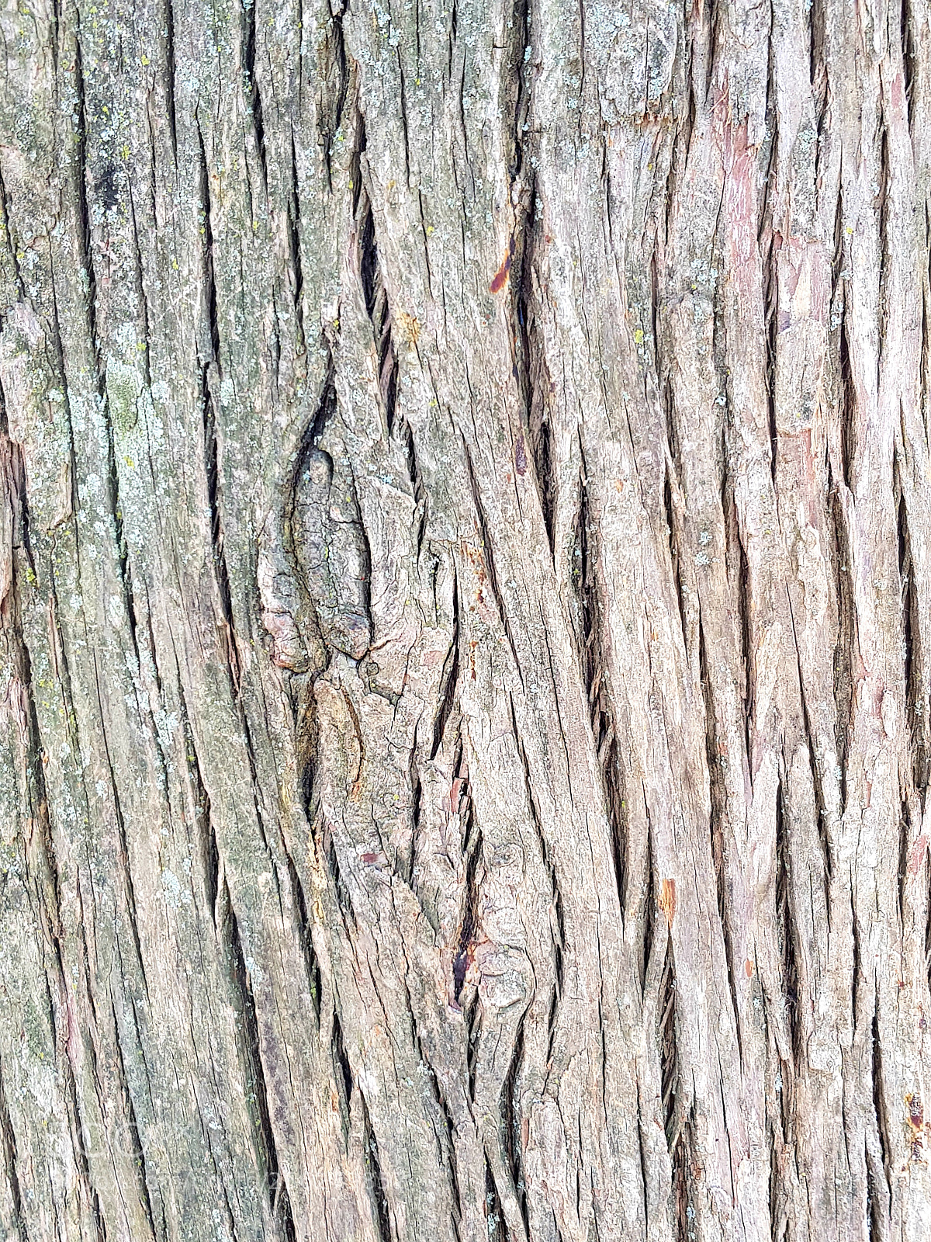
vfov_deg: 67.3
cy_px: 621
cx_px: 466
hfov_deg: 53.1
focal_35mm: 26
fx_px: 932
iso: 40
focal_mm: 4.2
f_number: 1.7
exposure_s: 1/131
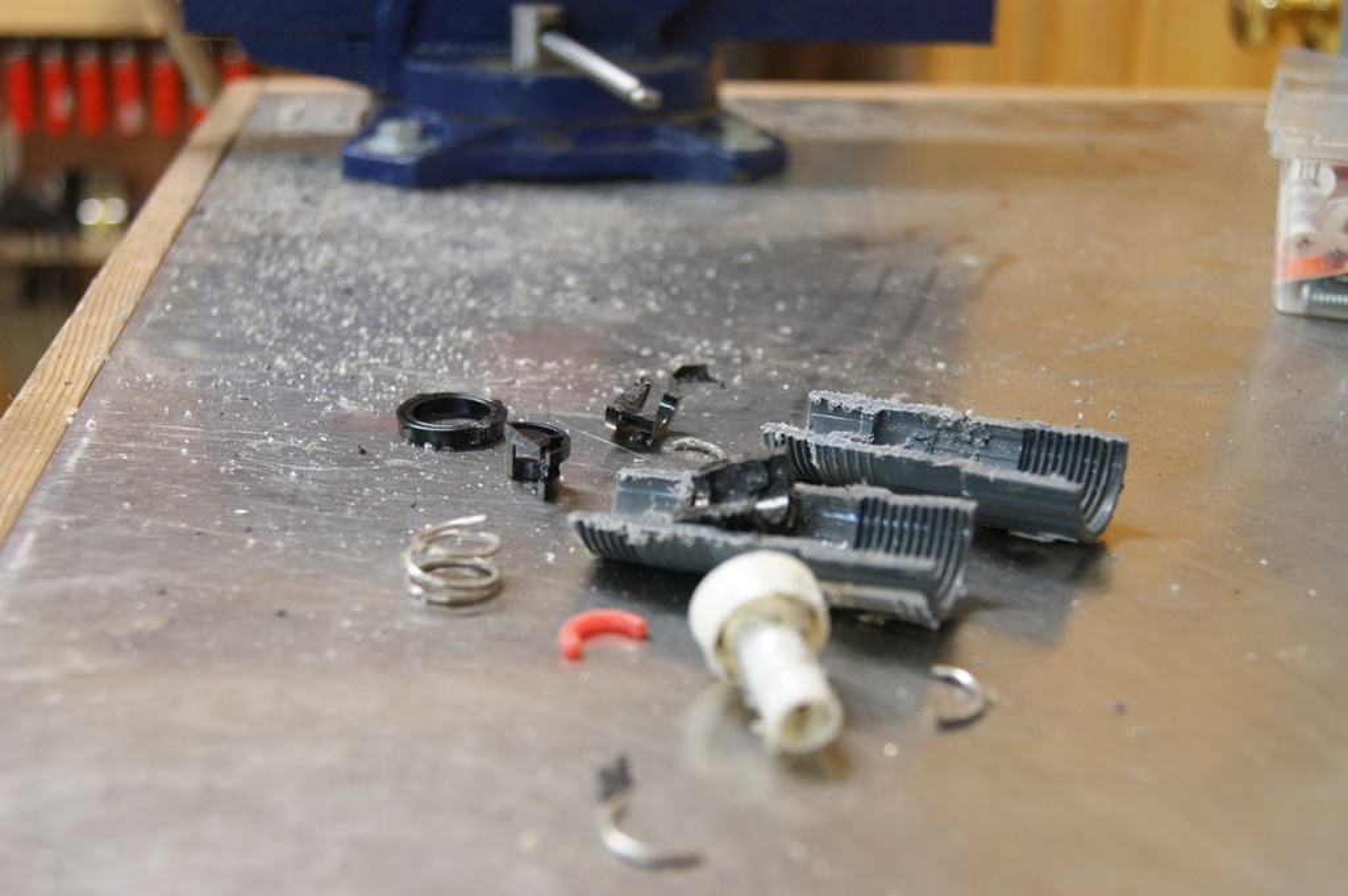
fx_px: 1684
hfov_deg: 43.6
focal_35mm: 45
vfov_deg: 29.8
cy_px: 448
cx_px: 674
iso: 400
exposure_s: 1/15
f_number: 4.5
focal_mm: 30
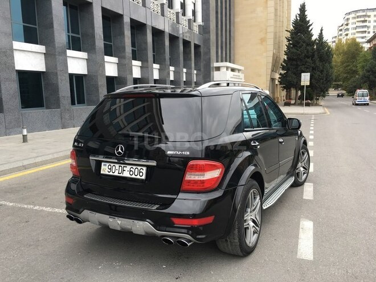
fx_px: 315
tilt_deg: -9.2
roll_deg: +1.4
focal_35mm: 29
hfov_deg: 61.7
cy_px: 141
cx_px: 188
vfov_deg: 48.2
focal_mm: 4.15
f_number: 2.2
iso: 25
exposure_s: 1/100
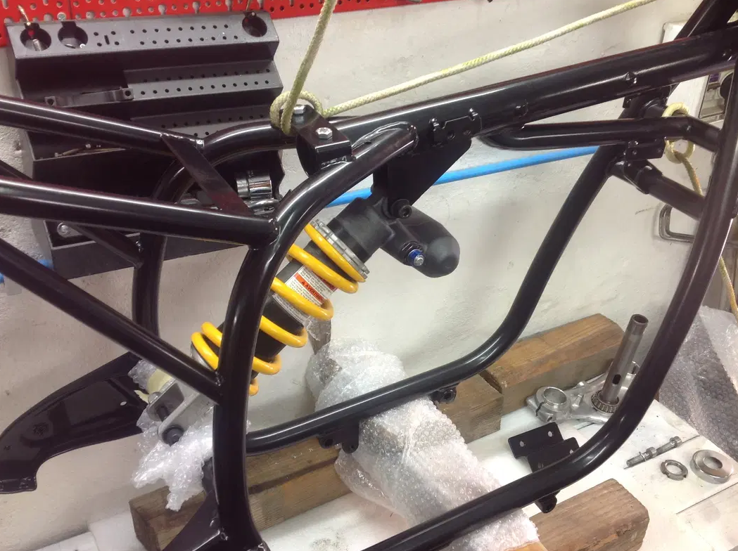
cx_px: 375
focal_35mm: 40
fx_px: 852
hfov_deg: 46.8
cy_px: 287
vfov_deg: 35.9
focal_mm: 4.28
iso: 64
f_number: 2.4
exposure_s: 1/15
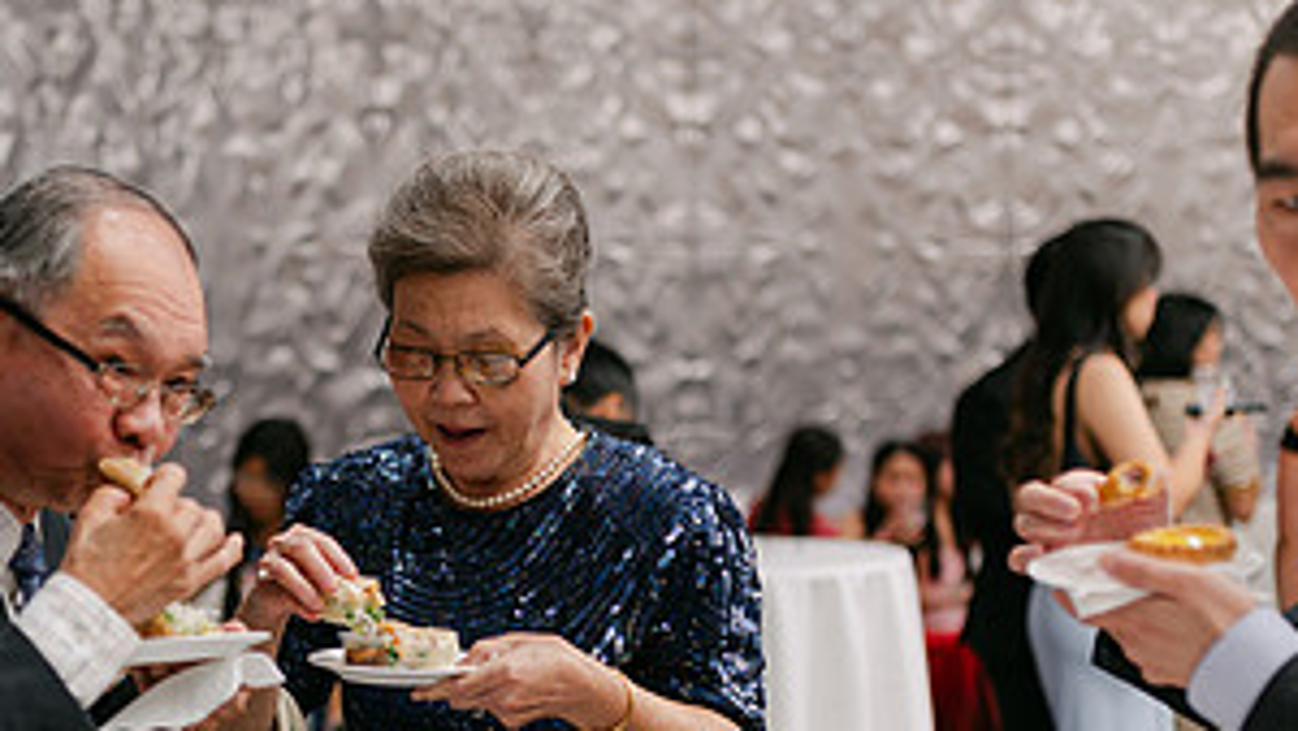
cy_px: 737
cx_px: 389
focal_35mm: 71
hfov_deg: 29.4
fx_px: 2445
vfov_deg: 16.6
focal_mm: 35
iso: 100
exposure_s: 1/125
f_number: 1.4
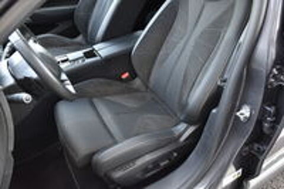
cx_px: 142
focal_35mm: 30
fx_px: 236
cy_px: 94
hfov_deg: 62.0
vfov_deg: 43.5
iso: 1250
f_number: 3.5
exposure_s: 1/60
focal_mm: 20
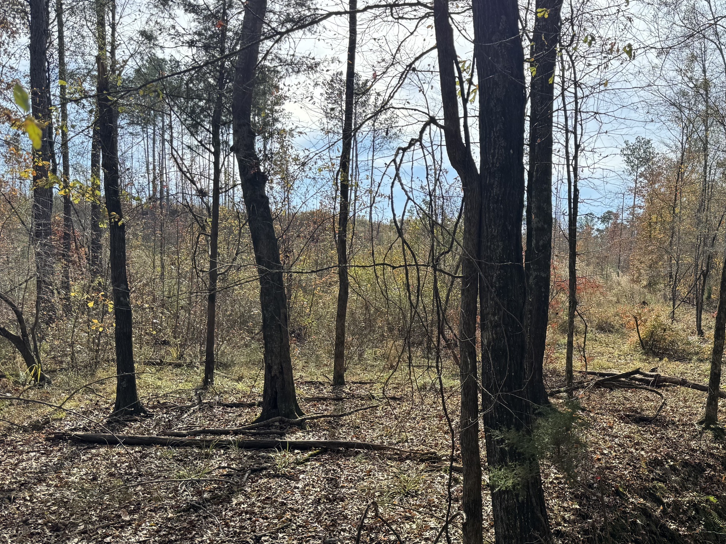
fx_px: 776
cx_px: 502
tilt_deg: -2.8
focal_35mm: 37
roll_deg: -2.9
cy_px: 360
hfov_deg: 49.0
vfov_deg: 38.2
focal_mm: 6.76
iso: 80
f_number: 1.78
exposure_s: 1/1395
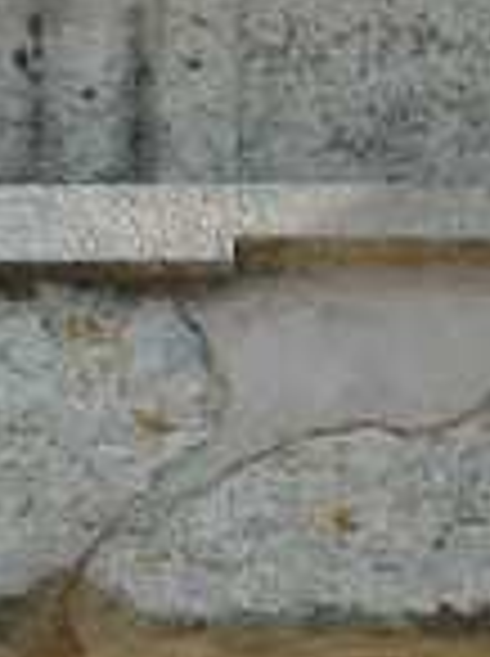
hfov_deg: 1.7
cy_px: 418
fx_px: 16468
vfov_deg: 2.3
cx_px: -315
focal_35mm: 870
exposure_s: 1/1250
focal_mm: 200
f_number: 9
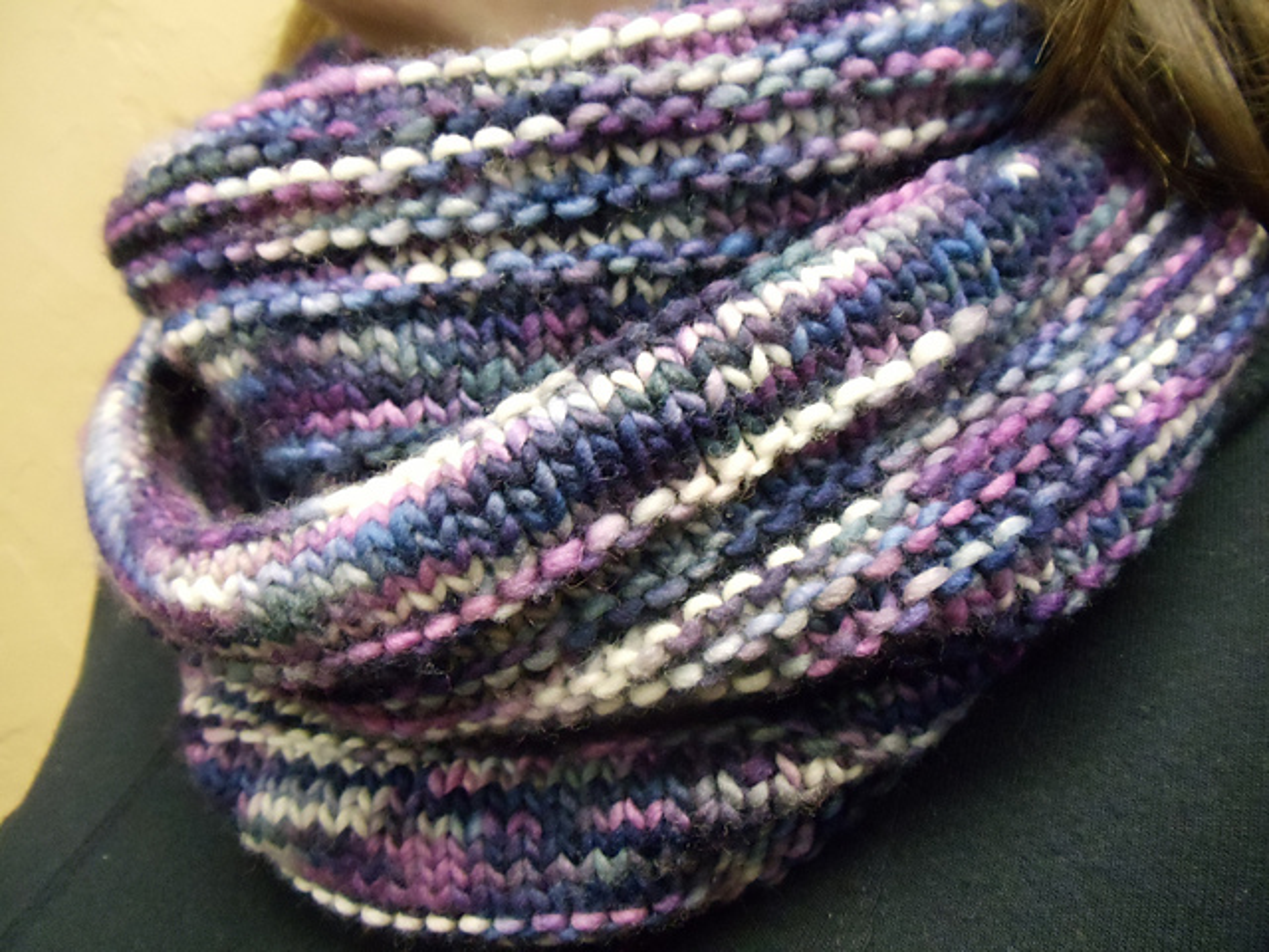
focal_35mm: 44
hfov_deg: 42.9
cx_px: 634
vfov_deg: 32.9
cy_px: 476
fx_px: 1613
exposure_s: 1/40
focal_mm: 6
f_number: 3.5
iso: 800
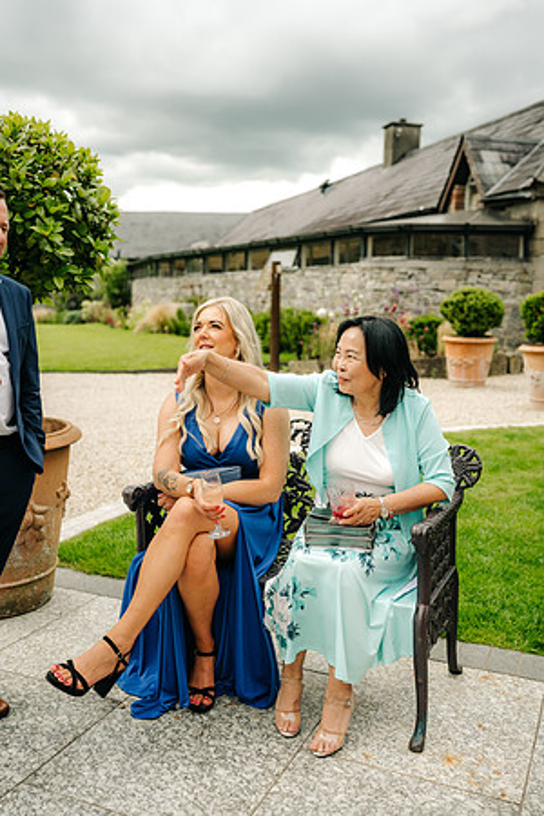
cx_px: 272
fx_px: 793
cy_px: 408
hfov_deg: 37.9
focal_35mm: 35
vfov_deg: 54.4
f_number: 2.5
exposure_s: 1/1600
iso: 100
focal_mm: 35
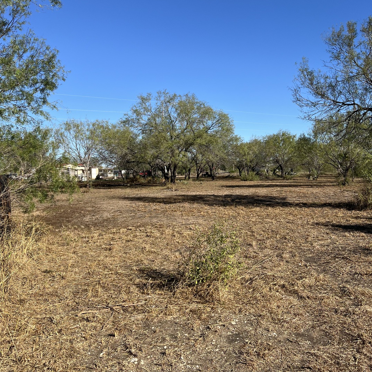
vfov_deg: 52.5
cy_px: 175
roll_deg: +2.8
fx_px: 377
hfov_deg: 52.5
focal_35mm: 31
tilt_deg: +2.0
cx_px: 187
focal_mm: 5.7
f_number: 1.5
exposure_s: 1/3831
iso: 50
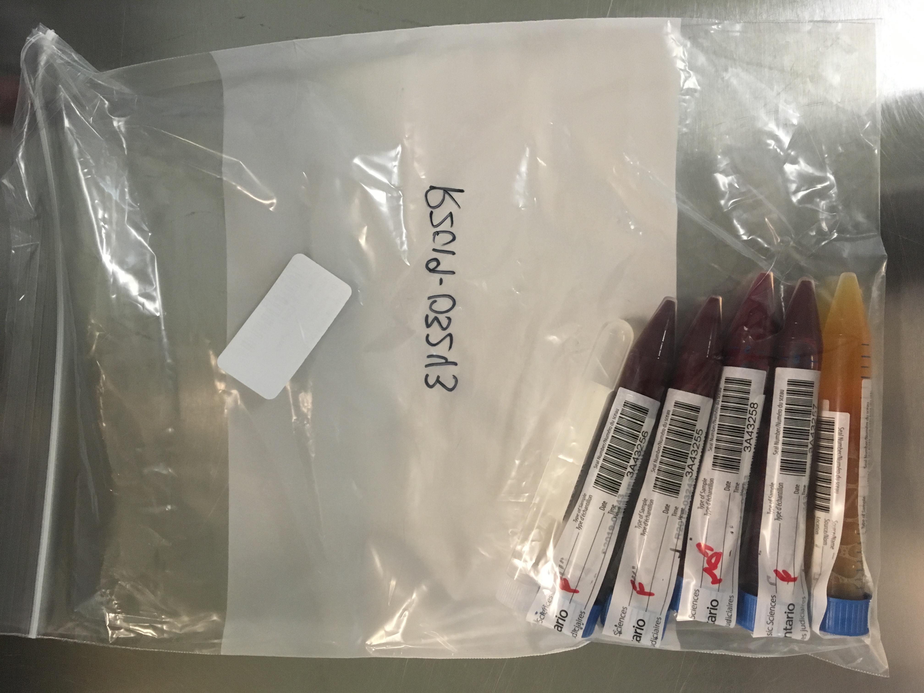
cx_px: 462
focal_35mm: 29
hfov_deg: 61.7
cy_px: 346
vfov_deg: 48.2
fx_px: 774
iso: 160
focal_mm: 4.15
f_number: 2.2
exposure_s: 1/30
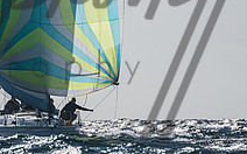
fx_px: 7578
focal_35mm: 1127
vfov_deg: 1.2
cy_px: -20
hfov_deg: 1.9
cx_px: 89
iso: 320
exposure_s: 1/6400
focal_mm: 400
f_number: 6.3
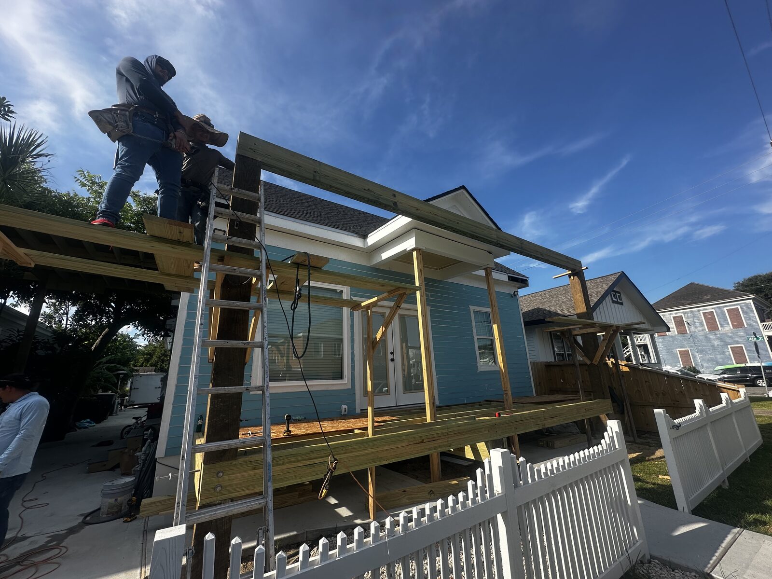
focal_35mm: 14
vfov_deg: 85.7
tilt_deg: +14.3
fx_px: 312
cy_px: 290
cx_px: 386
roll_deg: +1.6
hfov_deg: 102.1
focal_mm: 2.22
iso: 50
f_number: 2.2
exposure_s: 1/1082
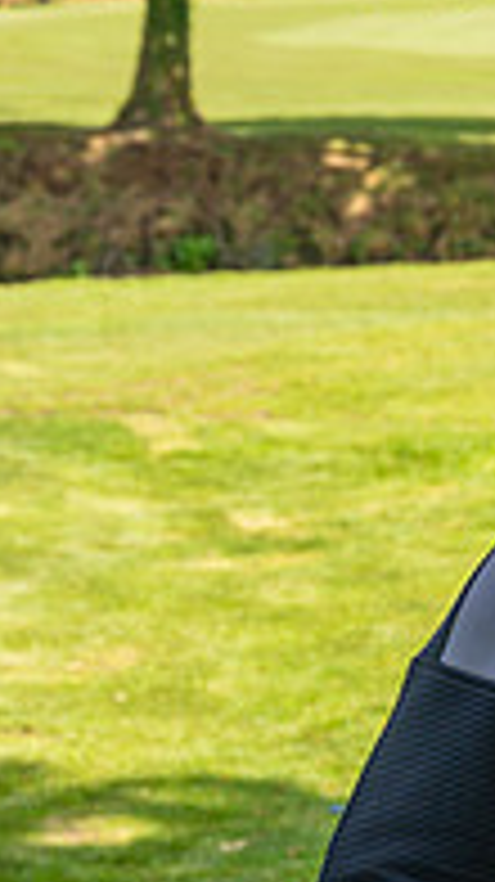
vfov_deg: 14.1
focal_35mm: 152
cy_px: 598
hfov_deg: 7.4
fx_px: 3553
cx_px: 1260
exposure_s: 1/80
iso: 100
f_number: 6.3
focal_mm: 49
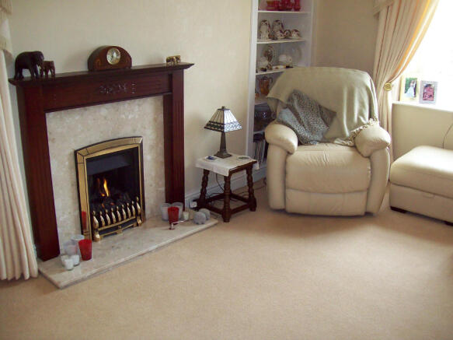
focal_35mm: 36
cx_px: 226
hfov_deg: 51.4
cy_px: 170
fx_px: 471
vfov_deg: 39.6
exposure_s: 1/64
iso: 200
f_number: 2.7
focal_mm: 6
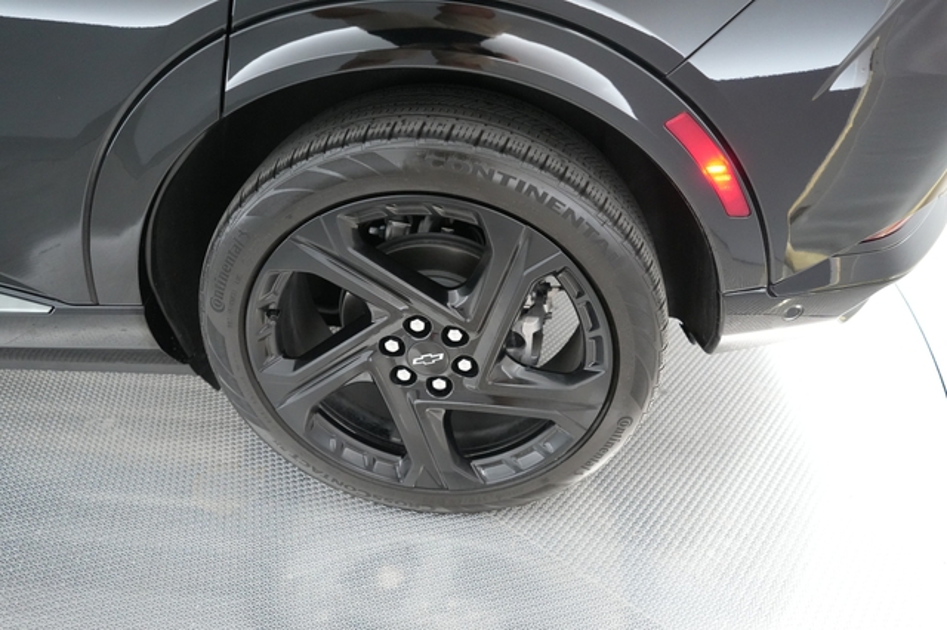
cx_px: 474
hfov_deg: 67.4
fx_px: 710
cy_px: 315
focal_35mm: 27
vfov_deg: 47.9
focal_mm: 27
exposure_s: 1/250
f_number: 2.8
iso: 10000
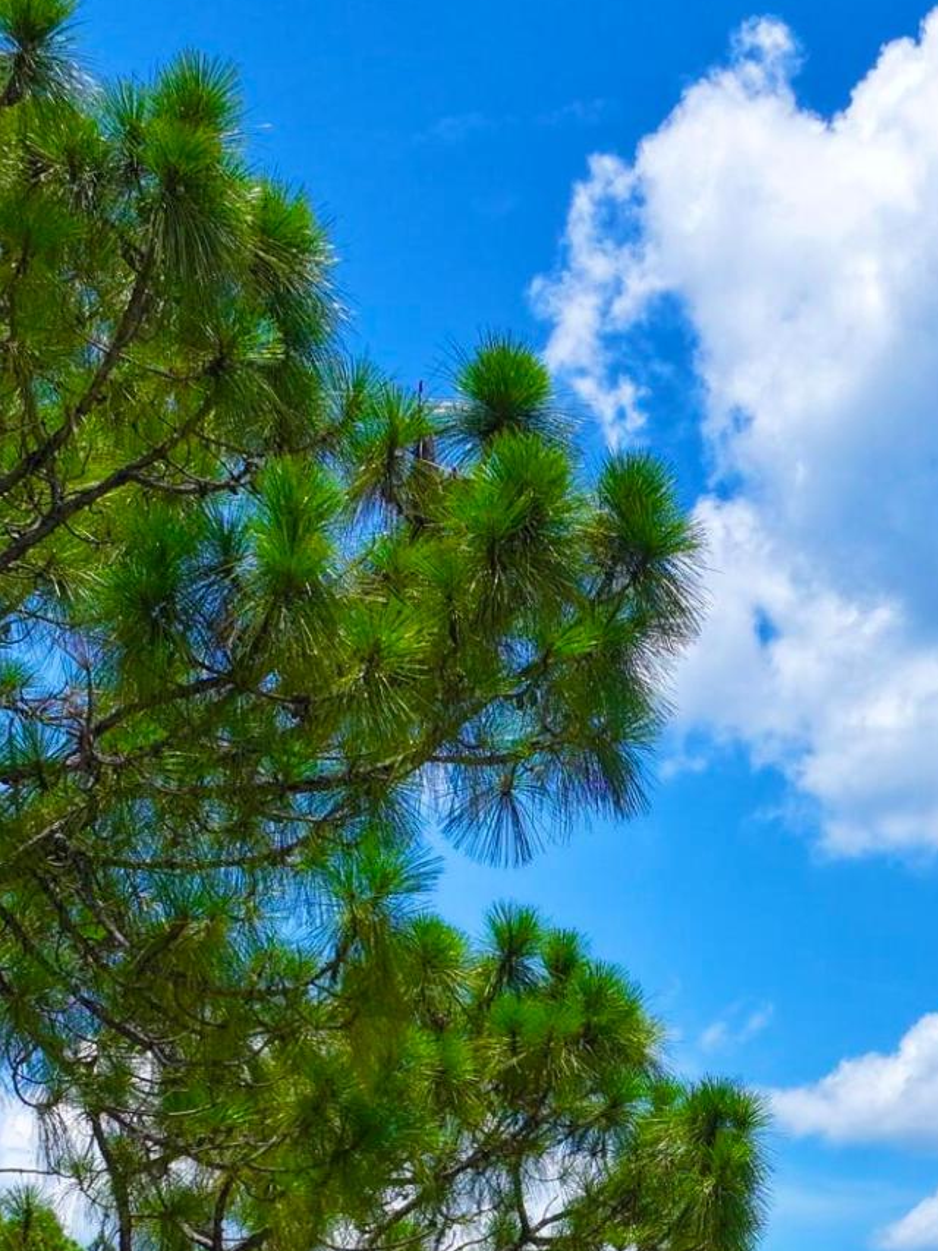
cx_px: 798
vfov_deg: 23.1
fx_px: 2928
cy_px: 1279
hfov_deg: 18.0
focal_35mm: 81
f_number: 2.8
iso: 110
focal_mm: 12.29
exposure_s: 1/2500
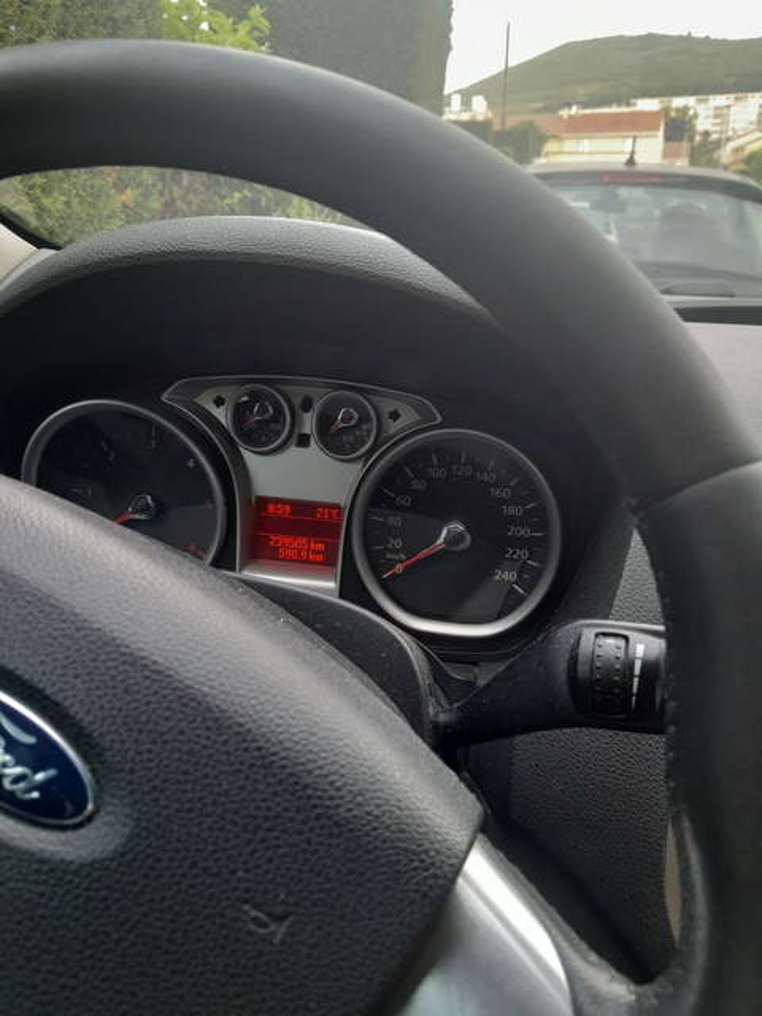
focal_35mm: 26
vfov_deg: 67.3
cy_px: 508
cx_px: 381
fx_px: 763
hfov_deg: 53.1
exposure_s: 1/50
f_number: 1.8
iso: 160
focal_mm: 3.98
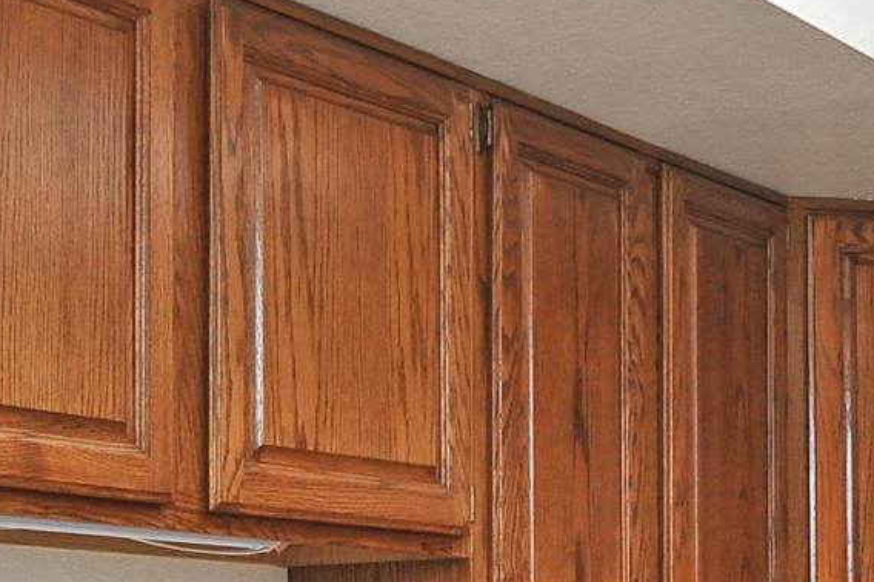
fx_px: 2305
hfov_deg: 21.4
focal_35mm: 95
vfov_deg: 13.9
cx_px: 571
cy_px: 704
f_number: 8
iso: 640
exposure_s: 1/50
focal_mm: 18
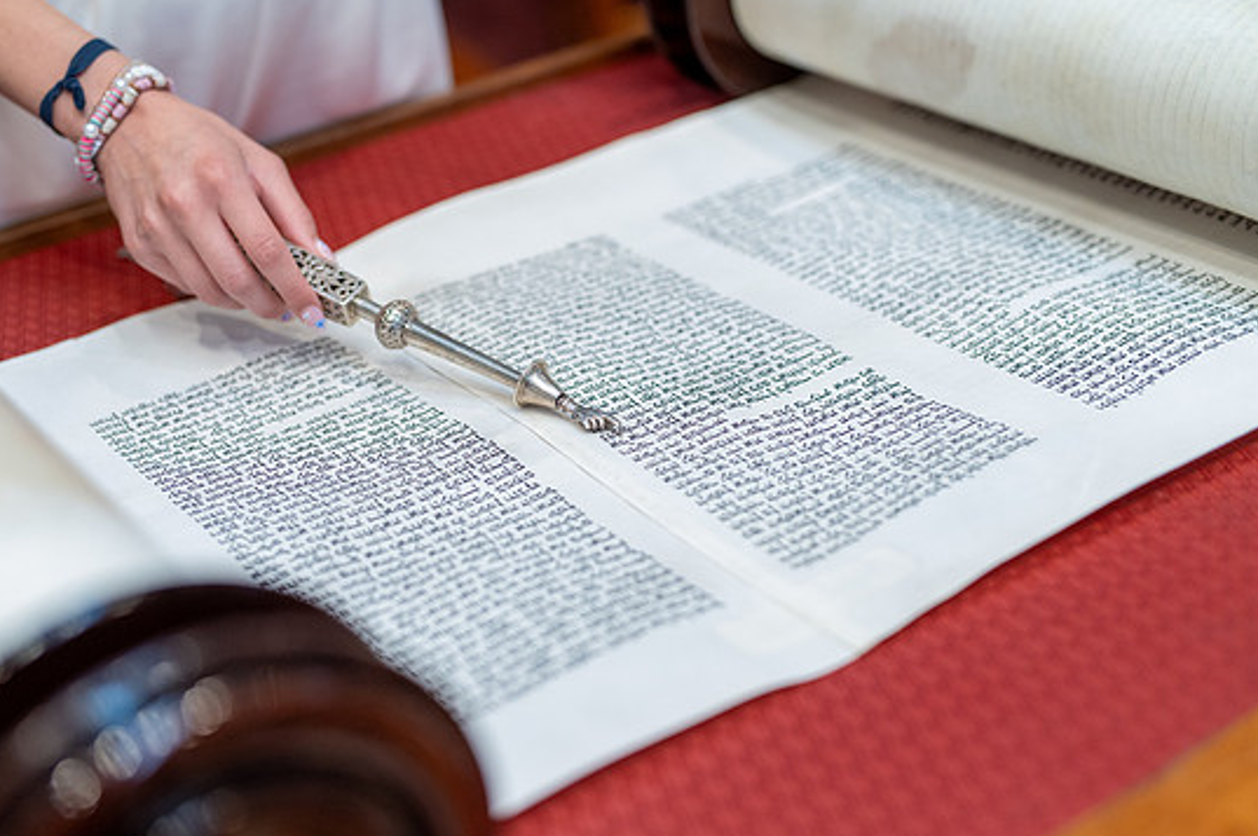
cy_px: 424
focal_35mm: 54
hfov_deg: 36.9
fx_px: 1885
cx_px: 597
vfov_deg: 25.0
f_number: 2.2
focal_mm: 50
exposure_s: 1/800
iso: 1600
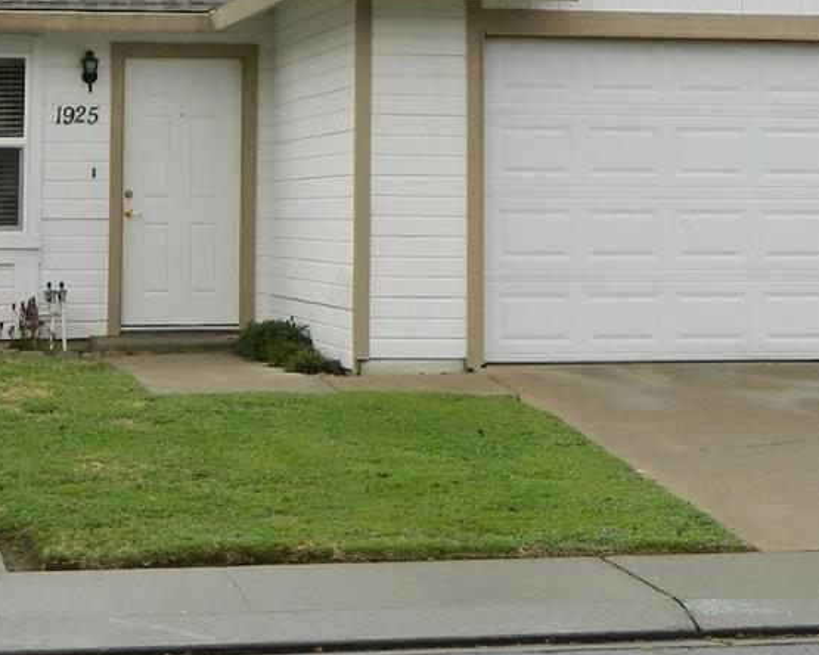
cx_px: 508
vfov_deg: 12.3
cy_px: -35
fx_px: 3006
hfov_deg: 15.5
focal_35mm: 124
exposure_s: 1/100
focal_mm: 8.4
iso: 80
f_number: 3.6
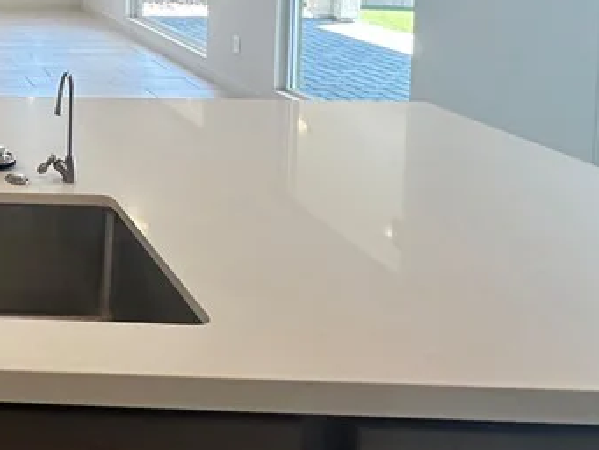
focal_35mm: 42
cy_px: -65
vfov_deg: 30.2
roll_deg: +0.4
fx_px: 727
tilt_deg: -3.4
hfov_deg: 33.1
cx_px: -179
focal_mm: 2.22
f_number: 2.2
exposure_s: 1/60
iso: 200
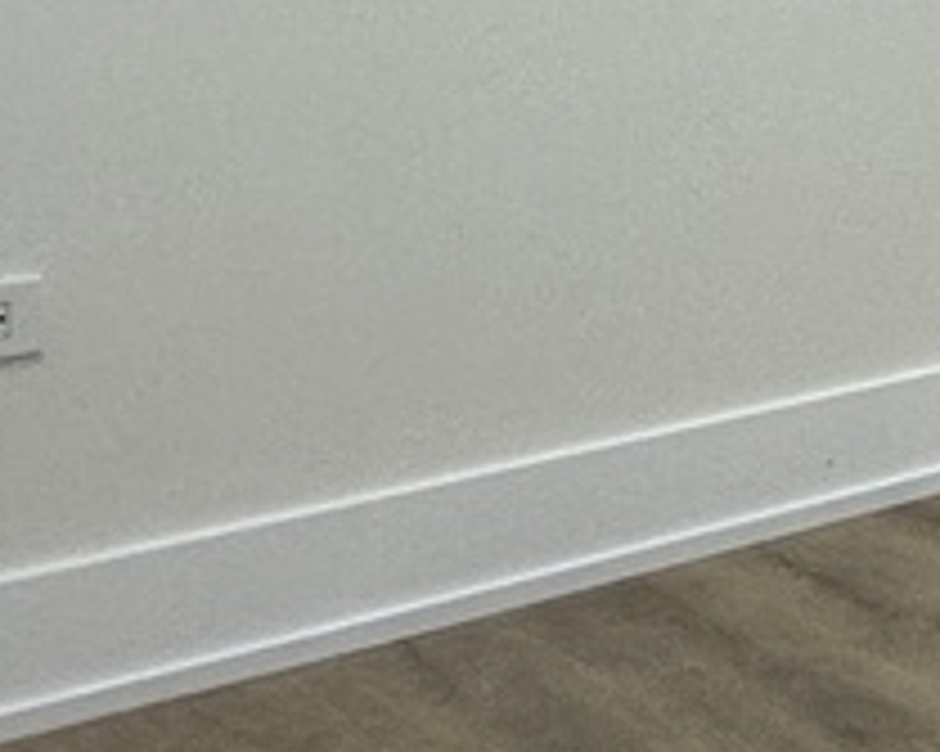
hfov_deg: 14.2
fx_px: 2614
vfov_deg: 15.6
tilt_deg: -1.8
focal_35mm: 94
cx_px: 2235
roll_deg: -0.2
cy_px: -216
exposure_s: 1/120
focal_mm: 2.22
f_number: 2.2
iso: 160
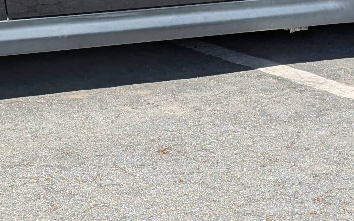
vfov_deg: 7.4
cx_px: 54
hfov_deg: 12.0
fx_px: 1679
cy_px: -104
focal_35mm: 174
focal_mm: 6.81
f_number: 1.85
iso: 45
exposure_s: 1/1550
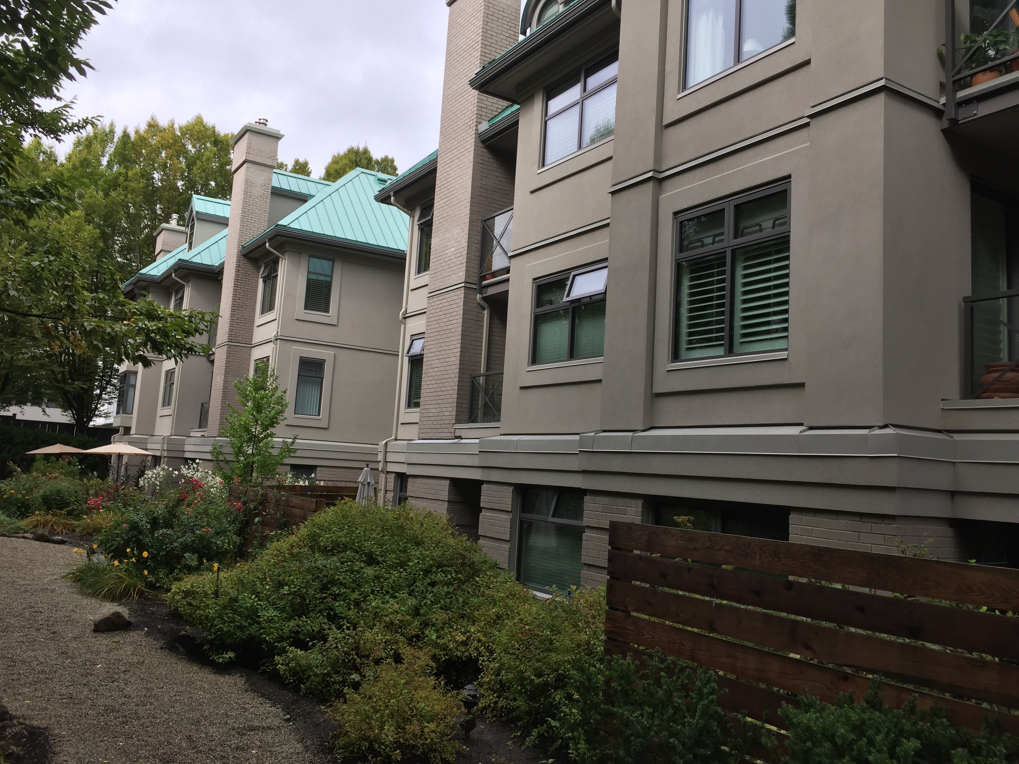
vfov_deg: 48.2
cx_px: 510
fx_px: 854
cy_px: 382
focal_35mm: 29
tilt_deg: +9.5
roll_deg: -4.3
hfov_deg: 61.7
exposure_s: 1/608
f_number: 2.2
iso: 32
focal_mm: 4.15
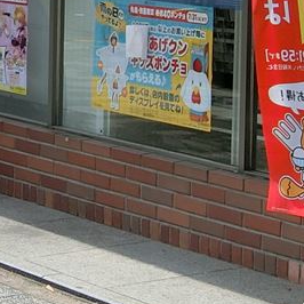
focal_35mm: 181
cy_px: -40
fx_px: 1798
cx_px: -96
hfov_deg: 9.5
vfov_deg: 9.6
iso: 80
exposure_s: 1/400
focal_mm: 7.2
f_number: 3.4
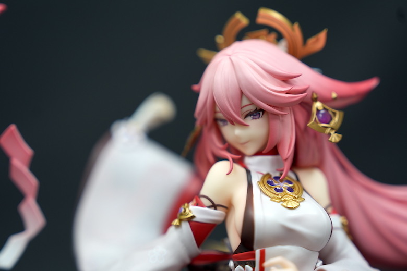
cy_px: 136
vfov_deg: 19.5
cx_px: 204
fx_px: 791
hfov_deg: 28.8
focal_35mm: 70
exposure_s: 1/60
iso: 200
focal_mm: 70
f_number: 2.8
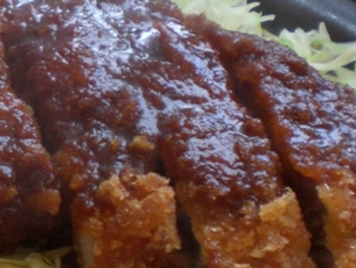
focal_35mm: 116
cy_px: 68
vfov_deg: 12.8
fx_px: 1194
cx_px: -99
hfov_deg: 16.1
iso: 200
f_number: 3.1
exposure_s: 1/100
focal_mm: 6.3
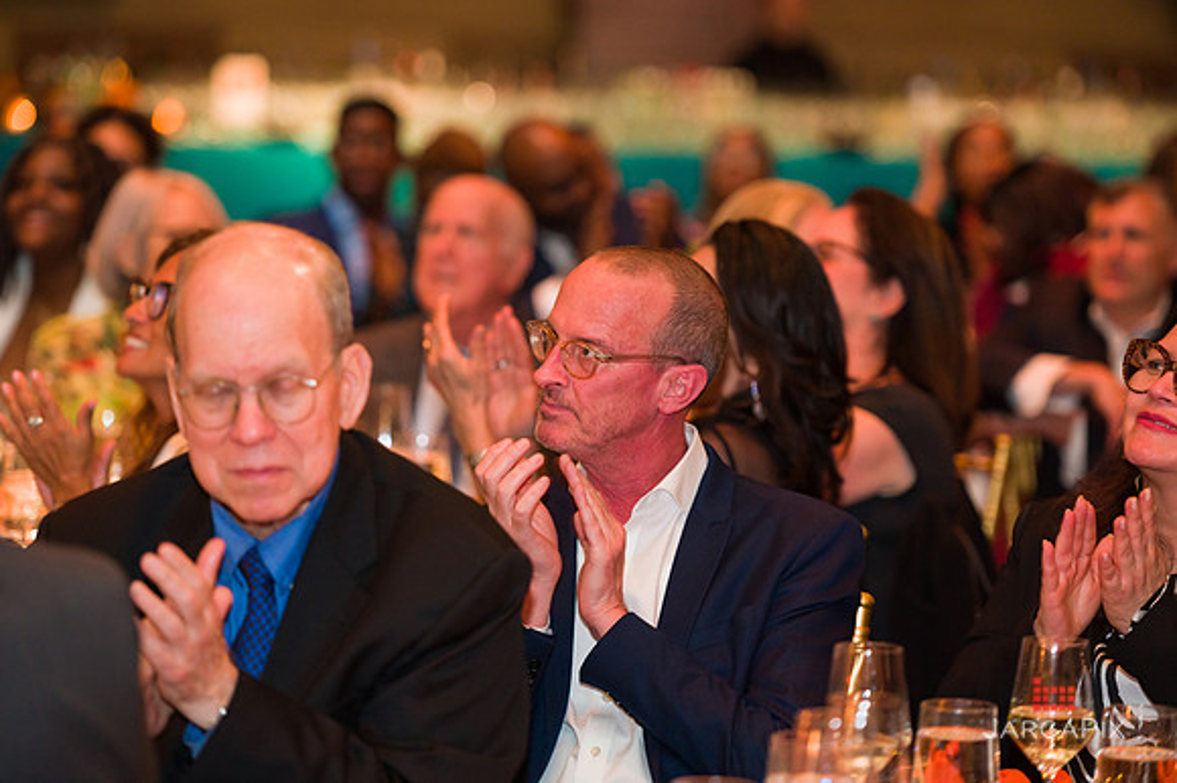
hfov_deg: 13.7
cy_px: 392
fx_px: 4901
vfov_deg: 9.1
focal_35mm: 150
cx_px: 588
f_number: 3.2
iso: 1600
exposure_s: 1/200
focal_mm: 150
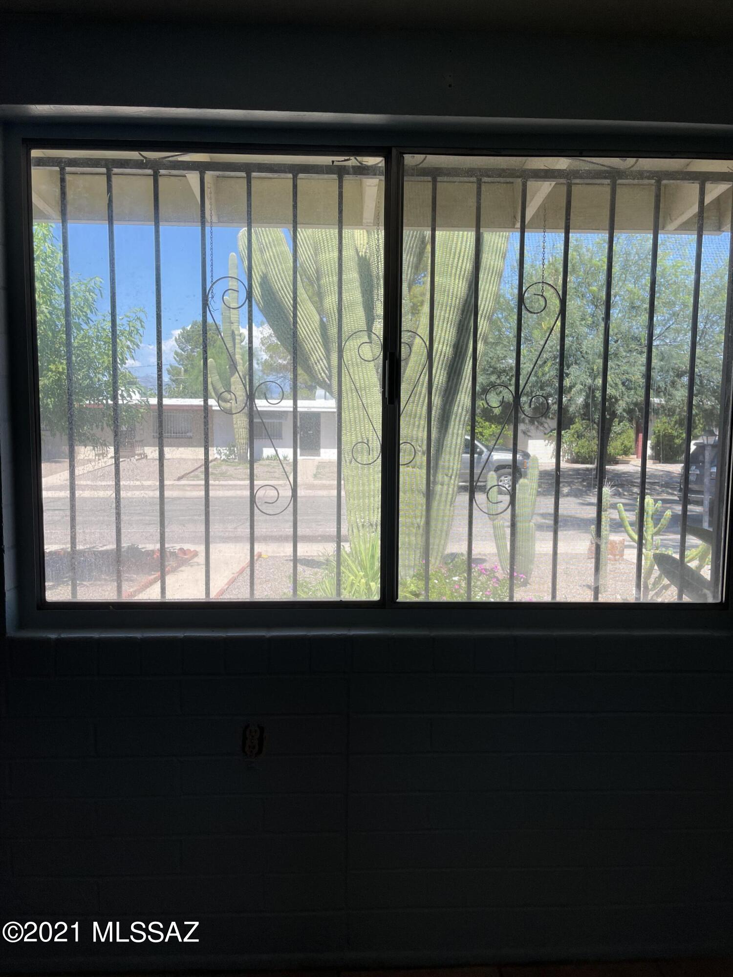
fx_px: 734
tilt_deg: -5.1
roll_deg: -1.1
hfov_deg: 53.1
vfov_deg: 67.3
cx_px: 366
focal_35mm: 26
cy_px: 488
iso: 32
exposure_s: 1/1225
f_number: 1.6
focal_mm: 5.1
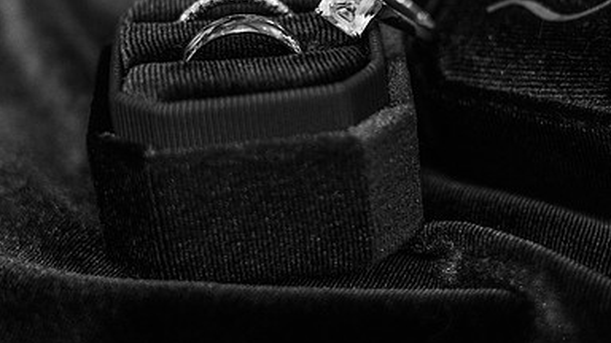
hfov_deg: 19.3
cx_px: 378
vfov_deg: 10.9
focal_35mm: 111
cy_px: 78
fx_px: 1798
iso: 800
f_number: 3.5
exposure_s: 1/200
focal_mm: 60
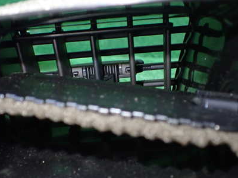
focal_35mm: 45
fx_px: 309
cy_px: 109
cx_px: 123
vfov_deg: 32.1
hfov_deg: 42.1
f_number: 2.3
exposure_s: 1/40
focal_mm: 5.4
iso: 800
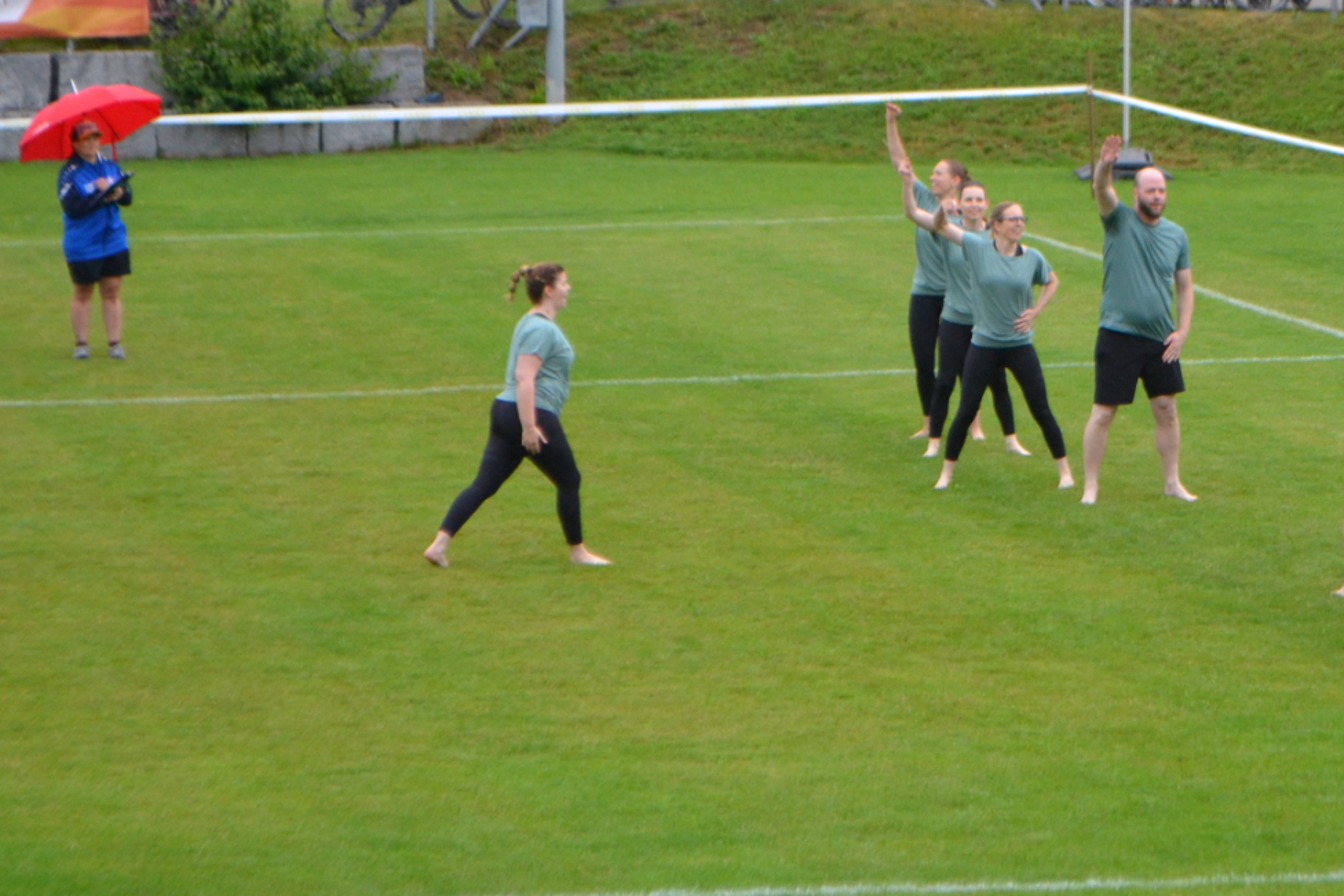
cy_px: 228
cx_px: 1159
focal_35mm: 173
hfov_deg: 11.8
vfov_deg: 7.9
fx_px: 6461
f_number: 5.6
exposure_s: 1/500
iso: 560
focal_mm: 55
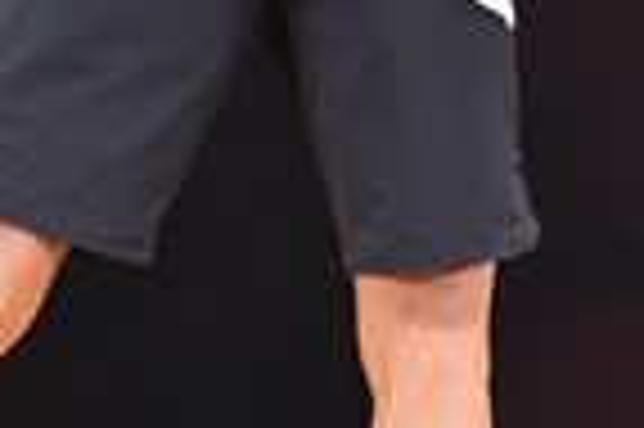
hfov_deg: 1.6
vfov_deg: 1.1
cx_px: 88
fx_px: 23300
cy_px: -135
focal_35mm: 1304
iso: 3200
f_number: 5.6
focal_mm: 160
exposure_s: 1/400
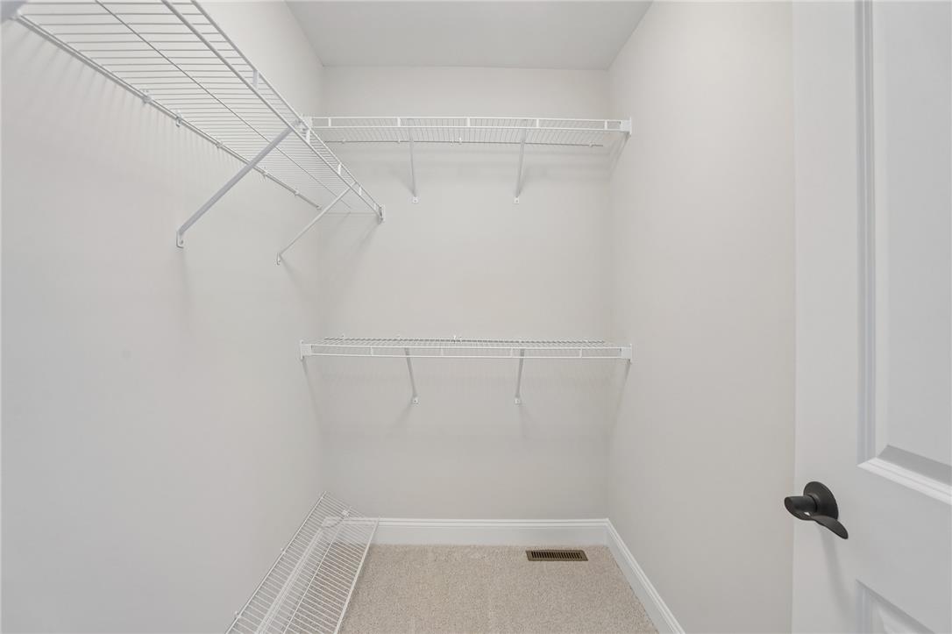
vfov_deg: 73.7
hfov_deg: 96.8
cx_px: 476
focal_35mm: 16
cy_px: 317
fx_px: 423
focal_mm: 16
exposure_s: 1/3.33
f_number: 8
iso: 100
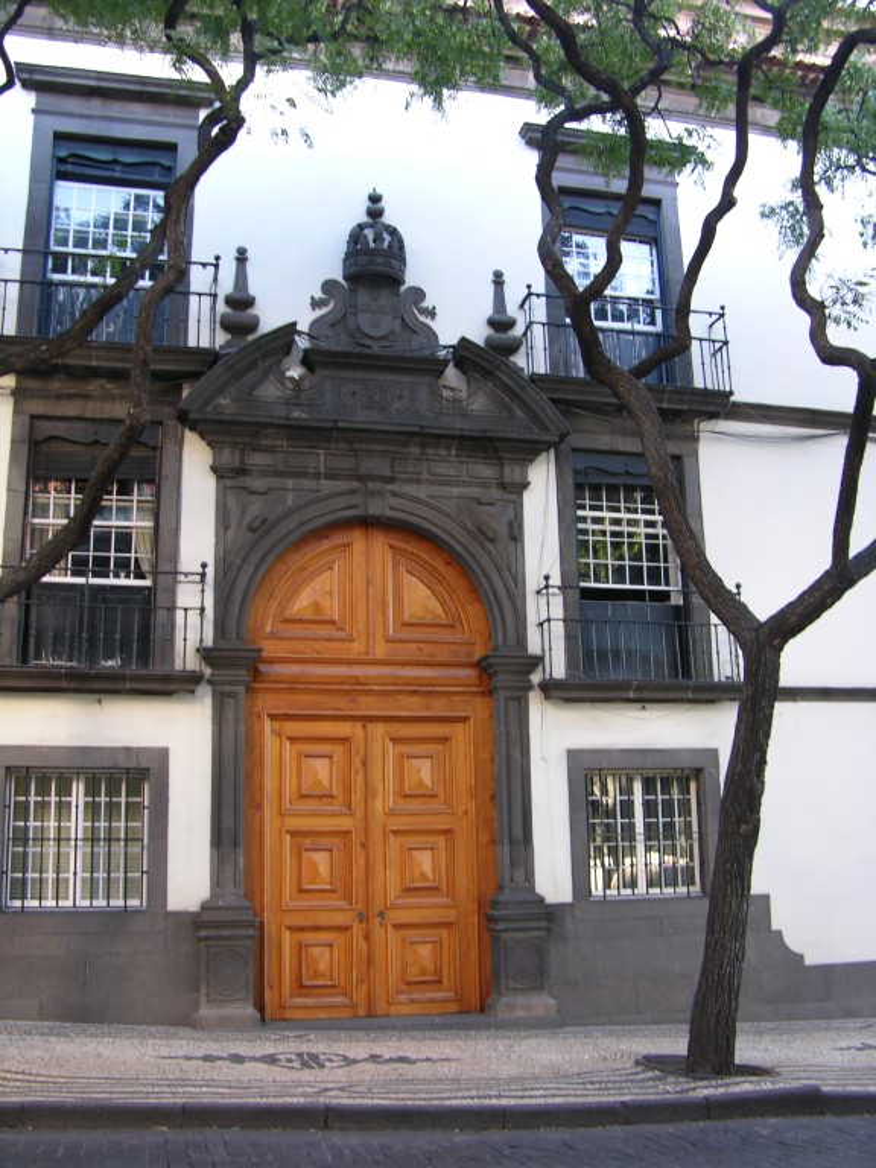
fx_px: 1181
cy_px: 584
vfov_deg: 52.6
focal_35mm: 35
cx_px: 438
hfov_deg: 40.7
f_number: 2.8
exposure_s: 1/14.4
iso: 50
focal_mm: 8.9
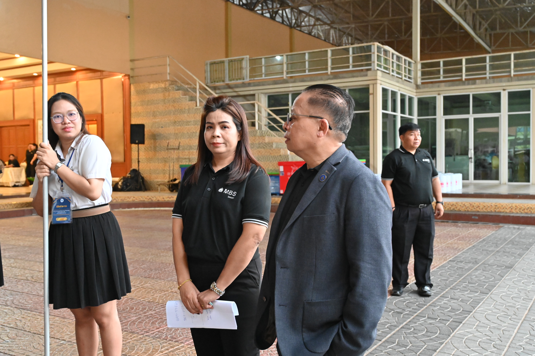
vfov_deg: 35.9
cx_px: 268
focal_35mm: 37
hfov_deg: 51.9
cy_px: 178
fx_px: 550
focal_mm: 37
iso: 8000
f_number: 5.6
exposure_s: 1/160
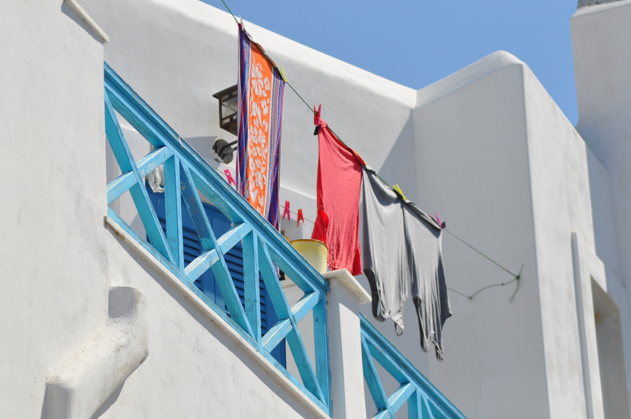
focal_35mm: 202
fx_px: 3545
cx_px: 316
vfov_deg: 6.8
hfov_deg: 10.2
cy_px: 210
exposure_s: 1/2500
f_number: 6.3
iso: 400
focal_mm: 135
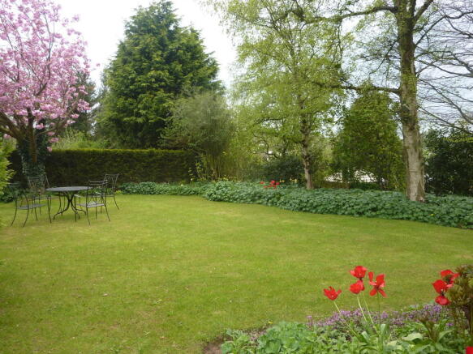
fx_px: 396
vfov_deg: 48.2
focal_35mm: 29
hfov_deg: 61.7
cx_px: 236
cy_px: 177
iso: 80
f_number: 4
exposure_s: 1/125
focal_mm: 4.7
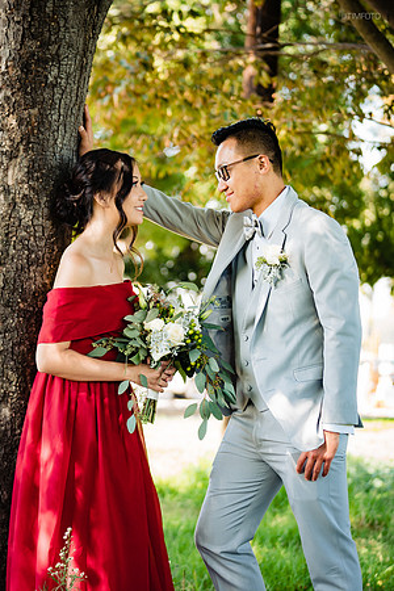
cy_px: 296
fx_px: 1724
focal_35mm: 105
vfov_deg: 19.5
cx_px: 197
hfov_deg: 13.0
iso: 200
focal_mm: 70
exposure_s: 1/160
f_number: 2.8
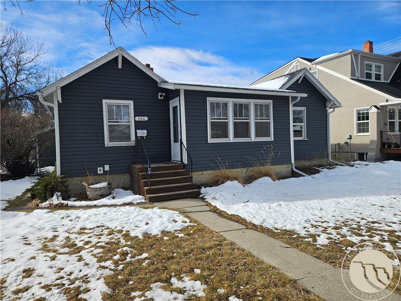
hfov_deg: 73.9
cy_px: 150
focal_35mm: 23
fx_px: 266
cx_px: 200
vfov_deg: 58.9
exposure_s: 1/1410
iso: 25
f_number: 1.8
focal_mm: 5.4
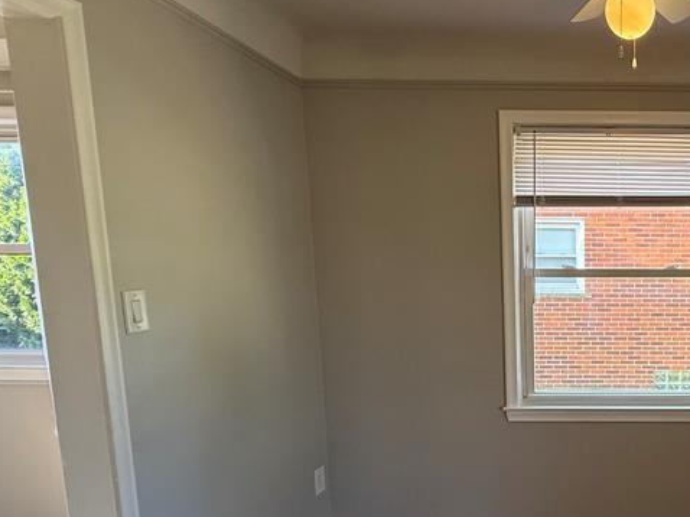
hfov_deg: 53.0
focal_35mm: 30
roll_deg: -0.1
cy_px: 349
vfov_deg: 46.0
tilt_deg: -7.3
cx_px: 615
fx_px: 598
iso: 125
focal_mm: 2.22
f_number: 2.2
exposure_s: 1/99
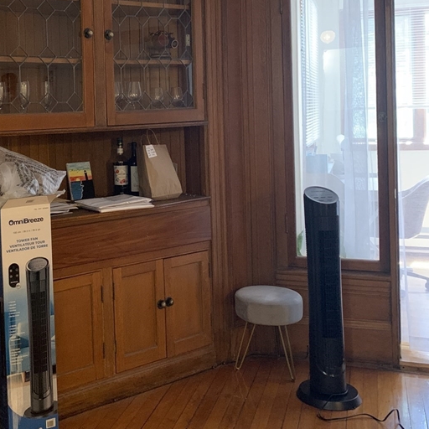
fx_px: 645
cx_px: 71
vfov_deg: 36.4
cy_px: 137
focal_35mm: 46
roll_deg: +2.0
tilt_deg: -2.2
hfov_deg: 35.3
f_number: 1.8
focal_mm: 4.25
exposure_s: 1/30
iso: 400
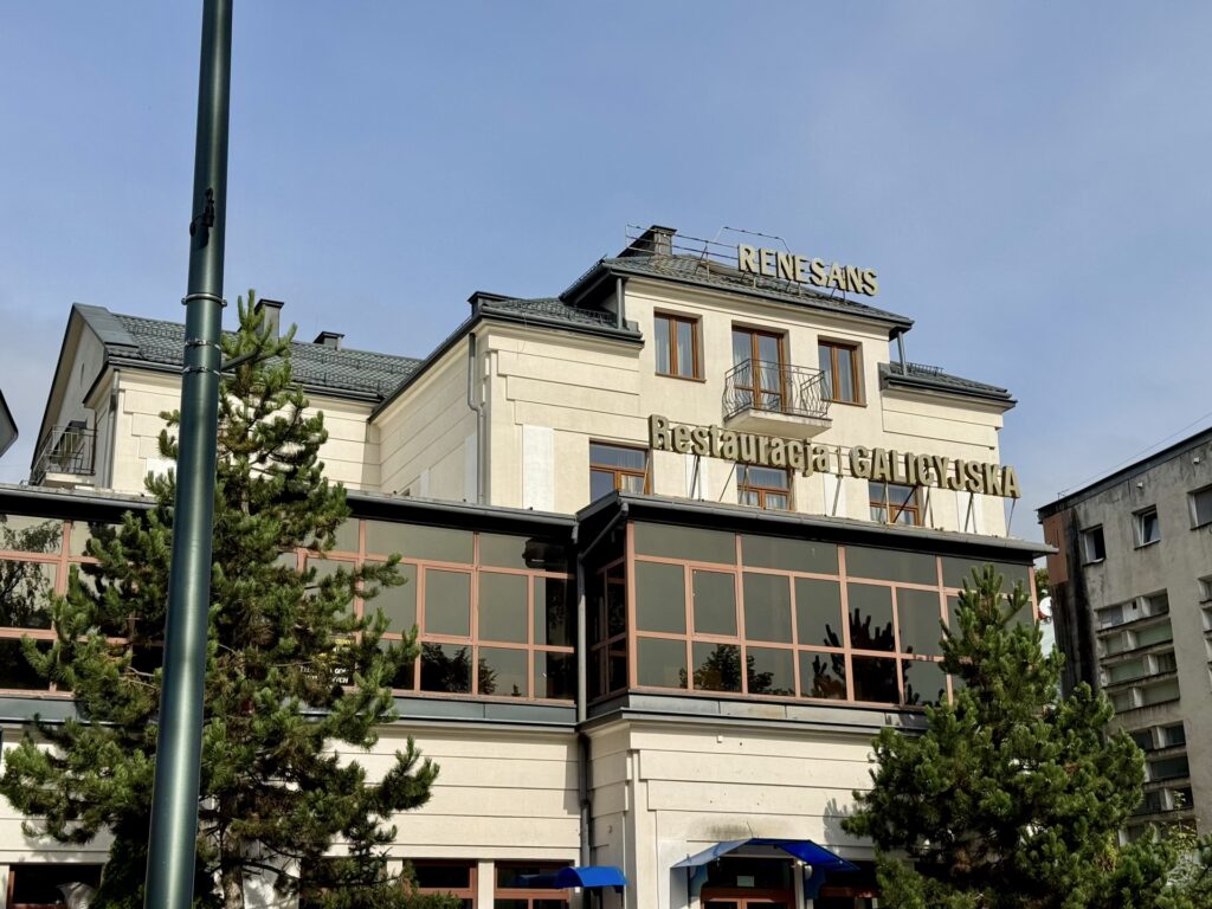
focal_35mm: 48
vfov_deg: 30.3
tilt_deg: +17.8
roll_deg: +1.3
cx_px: 606
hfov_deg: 39.7
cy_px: 454
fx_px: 1681
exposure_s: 1/5848
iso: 64
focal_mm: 6.76
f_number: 1.78
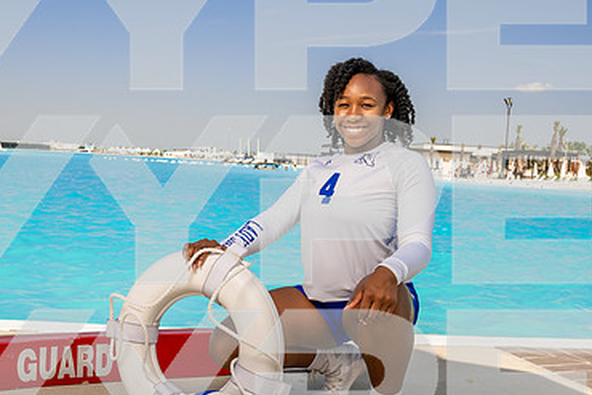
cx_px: 229
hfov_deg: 41.6
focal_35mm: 47
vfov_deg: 28.7
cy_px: 201
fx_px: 773
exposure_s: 1/250
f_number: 11
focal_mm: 30
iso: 250
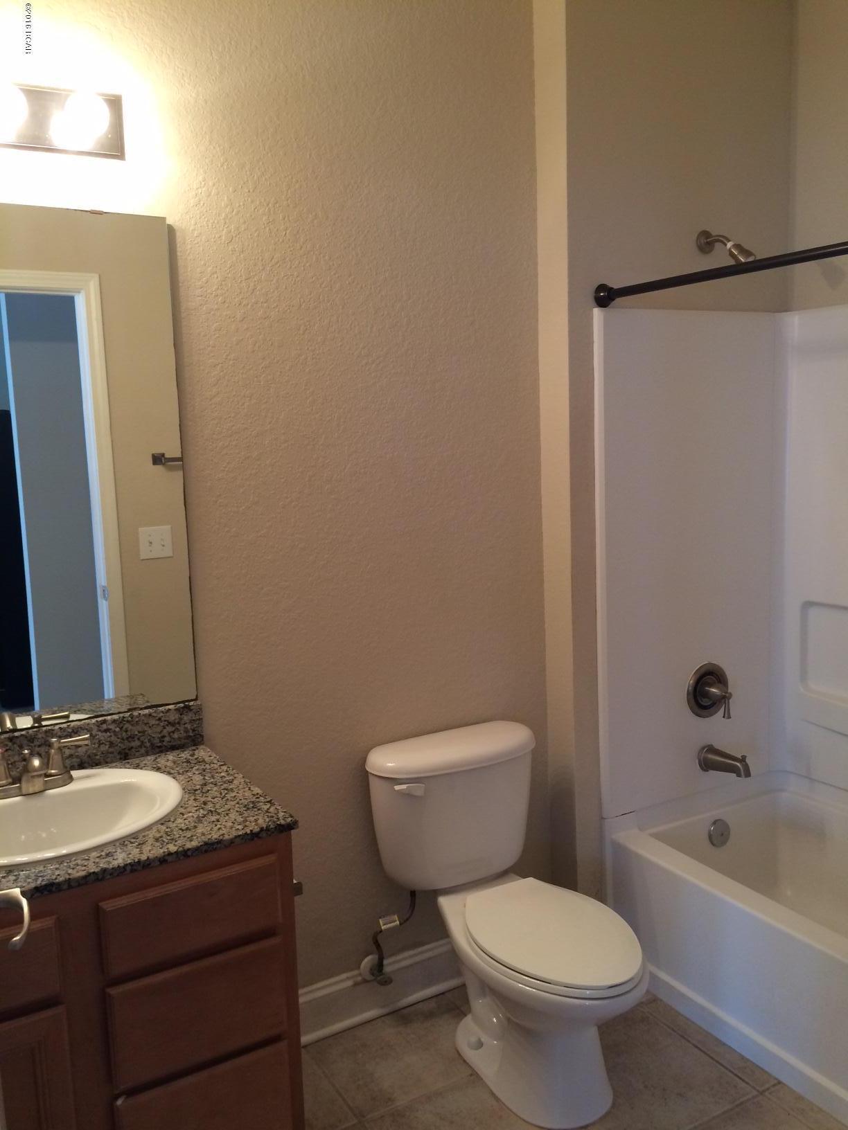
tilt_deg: -7.8
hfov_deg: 48.2
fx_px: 947
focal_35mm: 29
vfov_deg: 61.7
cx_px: 424
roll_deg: +1.5
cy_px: 565
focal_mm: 4.15
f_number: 2.2
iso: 100
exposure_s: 1/30
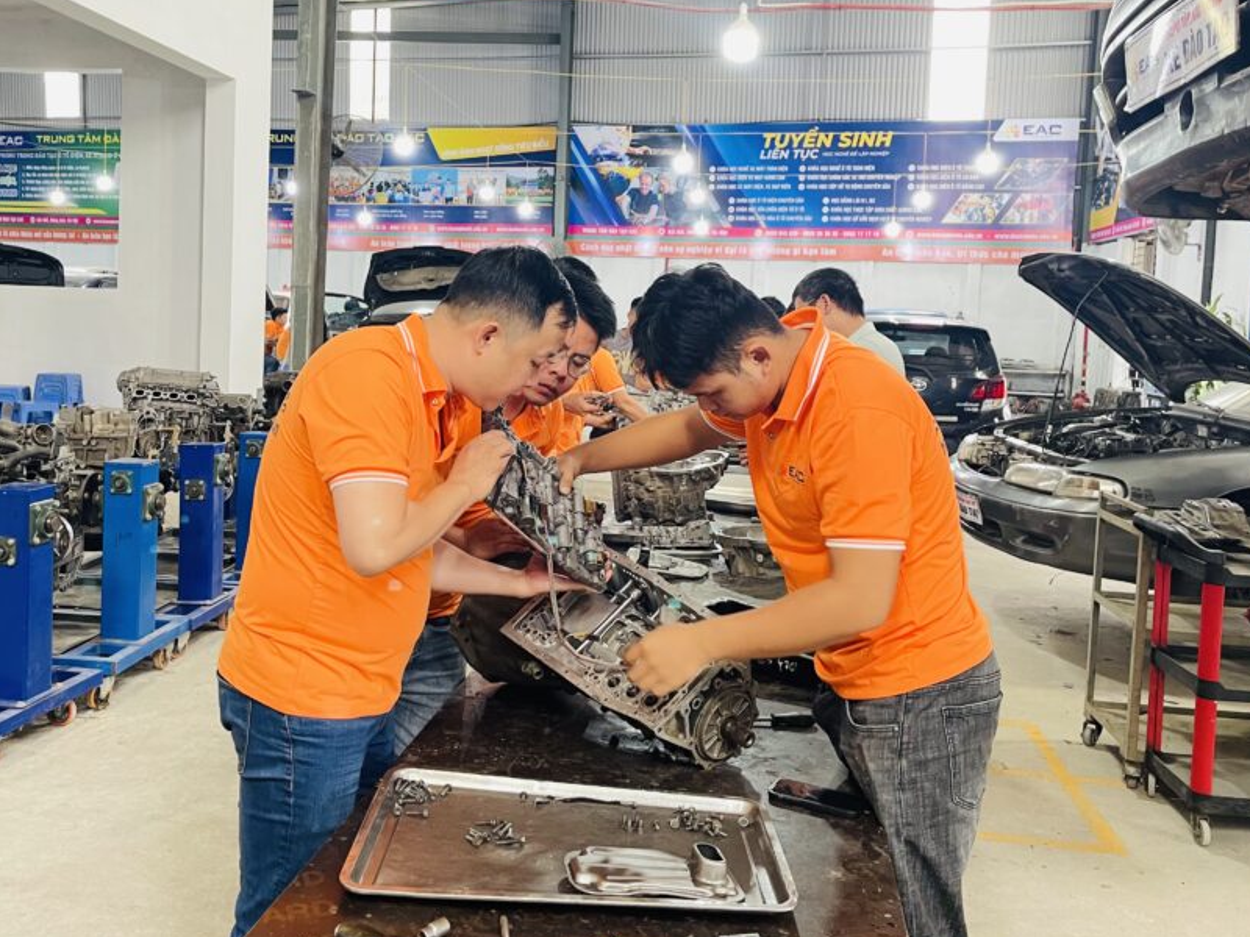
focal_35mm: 32
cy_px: 358
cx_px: 522
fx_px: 1156
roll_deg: -1.9
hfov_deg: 56.5
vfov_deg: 43.8
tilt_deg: -3.5
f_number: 1.6
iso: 250
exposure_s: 1/60
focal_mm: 5.1
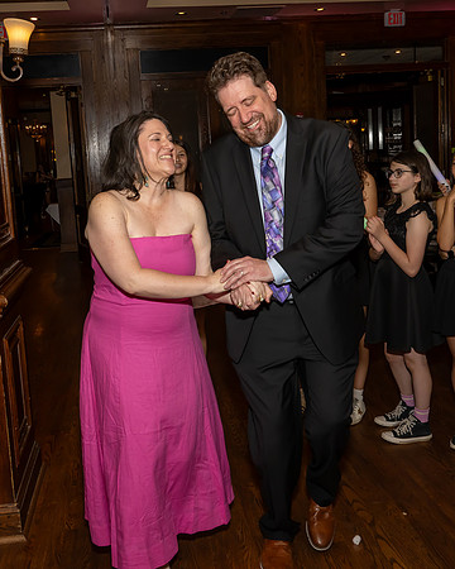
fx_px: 661
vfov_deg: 46.4
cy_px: 238
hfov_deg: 37.9
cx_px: 204
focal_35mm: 39
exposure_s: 1/250
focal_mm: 24
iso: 640
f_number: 8
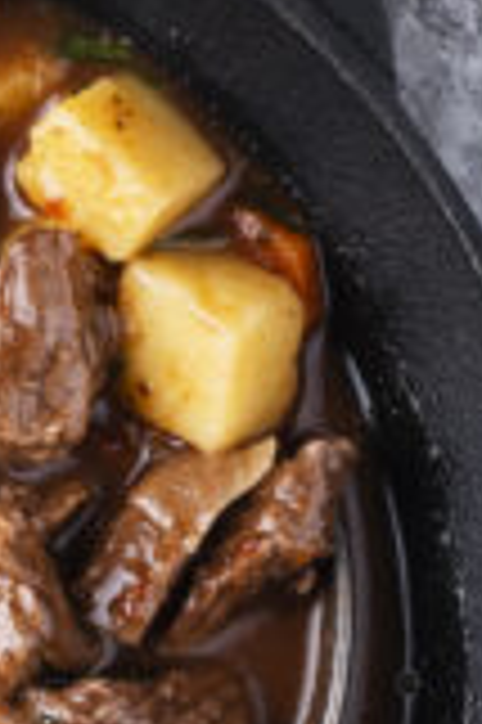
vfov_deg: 6.5
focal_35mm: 318
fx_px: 6400
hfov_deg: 4.3
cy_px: 522
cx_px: -288
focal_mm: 50
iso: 100
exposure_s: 1/100
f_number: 9
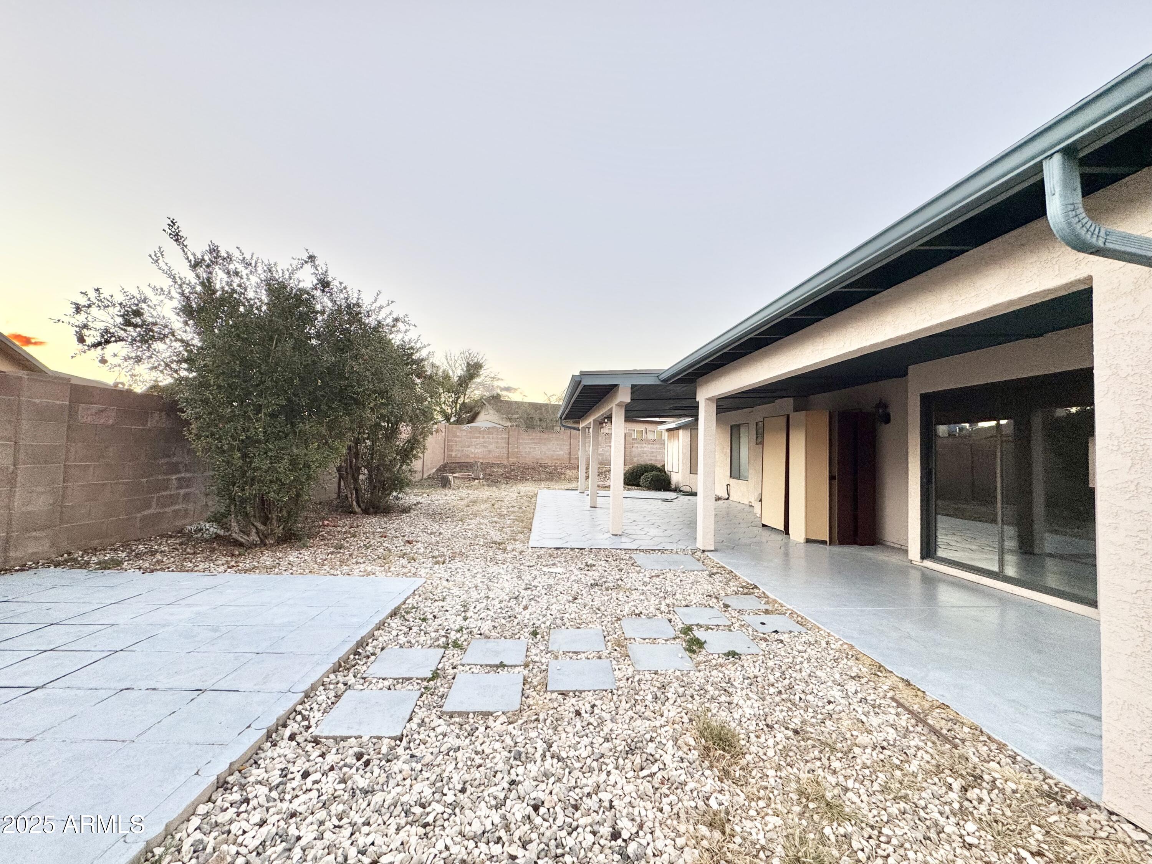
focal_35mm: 14
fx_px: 466
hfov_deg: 102.1
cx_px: 576
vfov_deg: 85.7
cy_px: 432
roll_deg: -2.2
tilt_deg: +0.3
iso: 80
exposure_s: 1/99
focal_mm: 2.22
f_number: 2.2
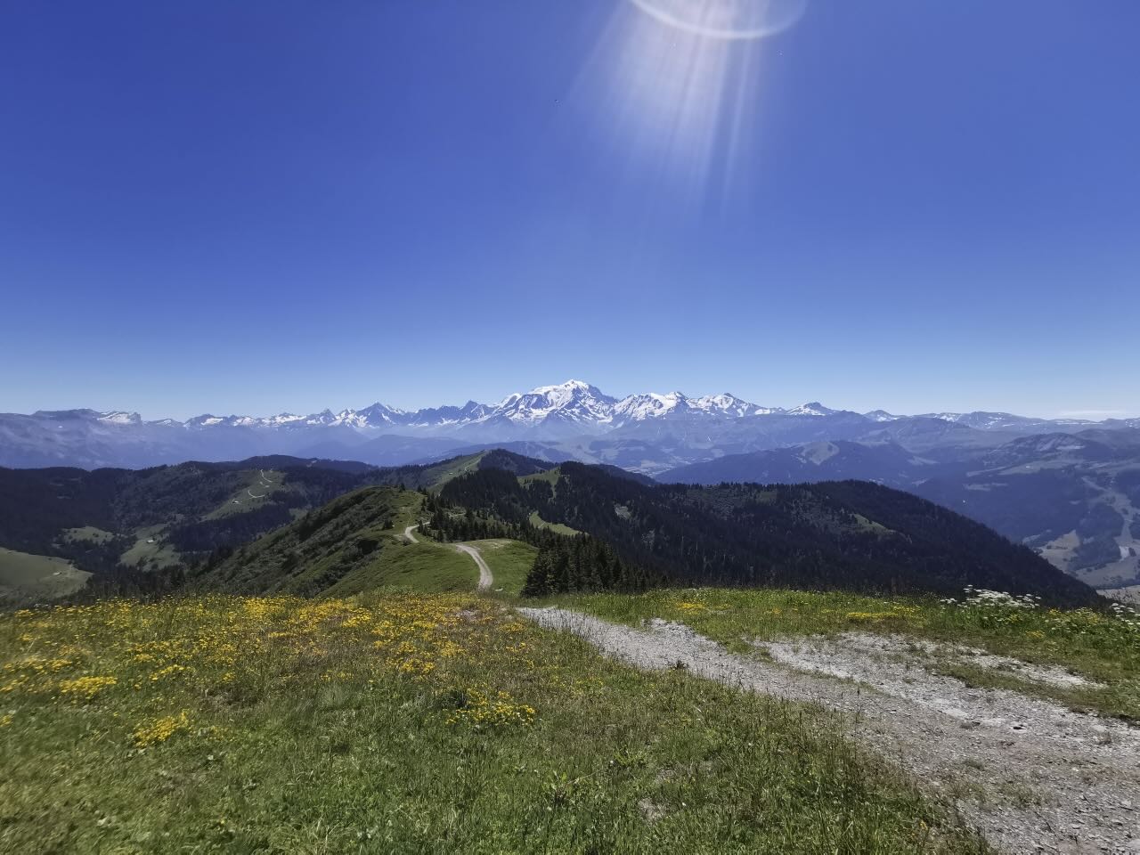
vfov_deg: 78.1
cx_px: 570
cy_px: 428
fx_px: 527
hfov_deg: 94.5
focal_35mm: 16
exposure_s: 1/1757
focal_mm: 2.35
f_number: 2.2
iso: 50
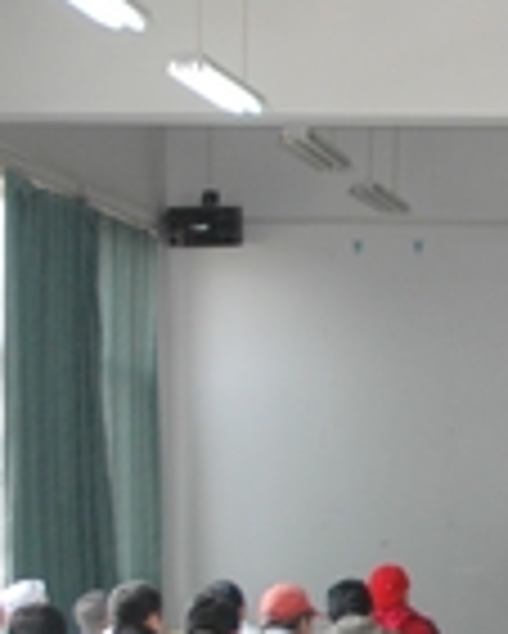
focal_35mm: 134
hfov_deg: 11.0
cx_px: 823
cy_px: 501
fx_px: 2516
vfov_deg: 14.3
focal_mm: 32
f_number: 3.8
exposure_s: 1/125
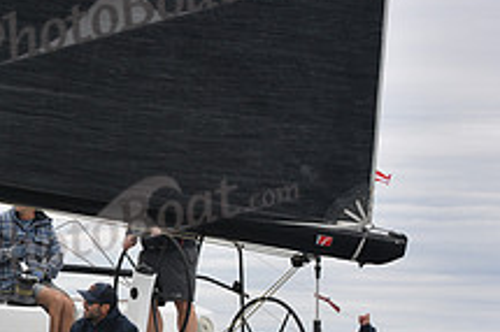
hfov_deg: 8.7
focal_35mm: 232
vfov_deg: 5.9
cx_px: -147
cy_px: 377
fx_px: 3220
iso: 320
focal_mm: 86
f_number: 5.6
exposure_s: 1/1000
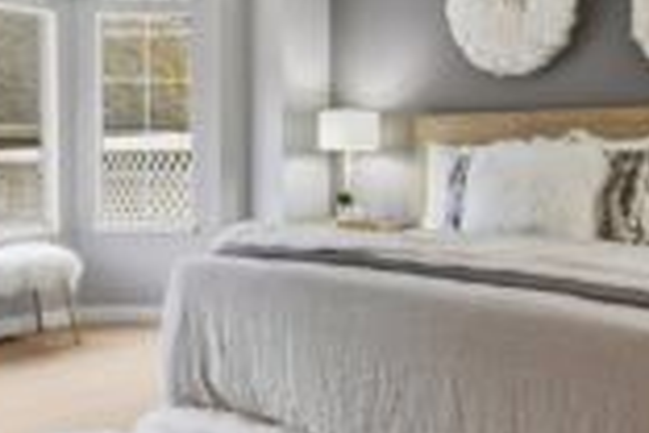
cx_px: 304
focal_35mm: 41
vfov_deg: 32.3
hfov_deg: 47.4
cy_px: 135
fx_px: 739
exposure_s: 1/20
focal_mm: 16
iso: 100
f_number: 11
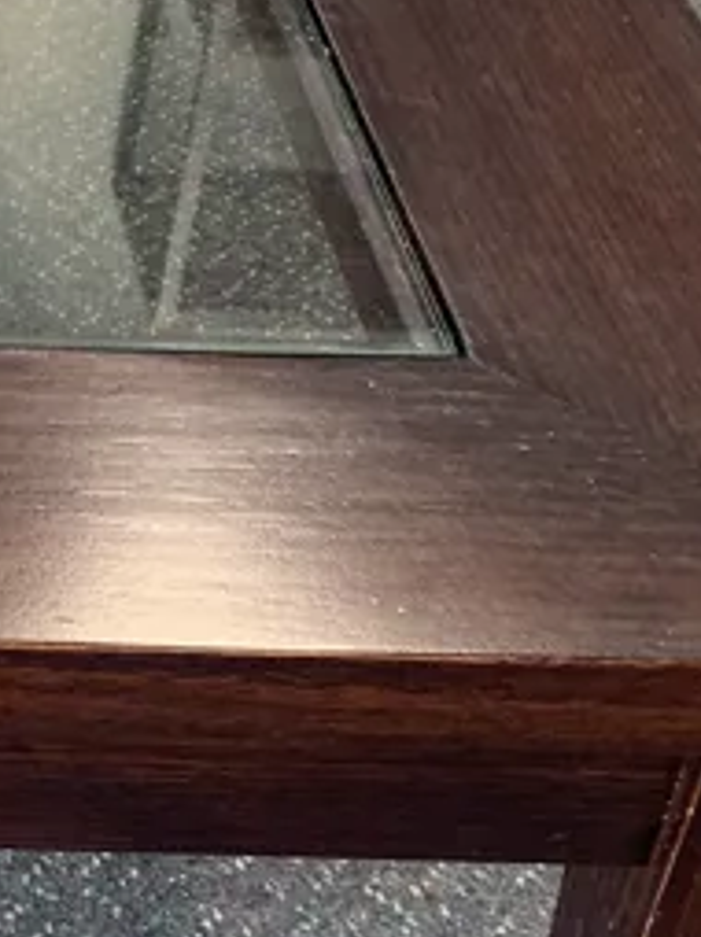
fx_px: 2840
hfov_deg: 13.0
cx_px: -472
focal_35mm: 105
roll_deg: -1.7
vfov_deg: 18.7
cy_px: 520
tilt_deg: -37.4
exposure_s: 1/50
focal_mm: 4.25
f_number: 1.8
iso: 64
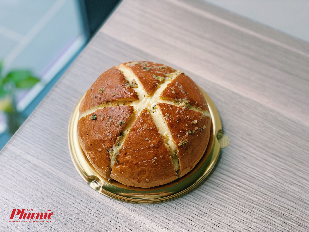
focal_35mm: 52
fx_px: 464
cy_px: 116
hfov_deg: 36.8
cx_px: 154
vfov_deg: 28.0
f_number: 2
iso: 50
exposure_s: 1/122
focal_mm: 6
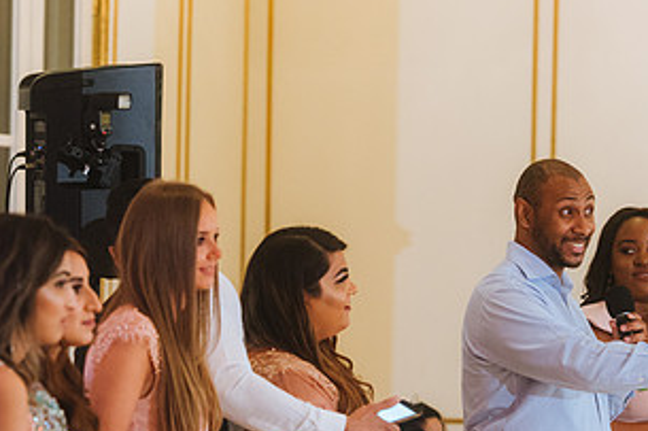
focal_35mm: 213
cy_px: 326
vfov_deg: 6.4
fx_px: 3832
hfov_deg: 9.7
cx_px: 374
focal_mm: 112
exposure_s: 1/100
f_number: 2.8
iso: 2000
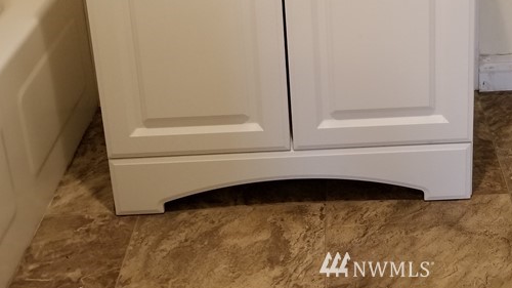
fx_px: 787
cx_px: 377
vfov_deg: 19.1
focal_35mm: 58
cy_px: -90
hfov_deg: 35.3
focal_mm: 4.25
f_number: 1.7
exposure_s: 1/15
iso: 200
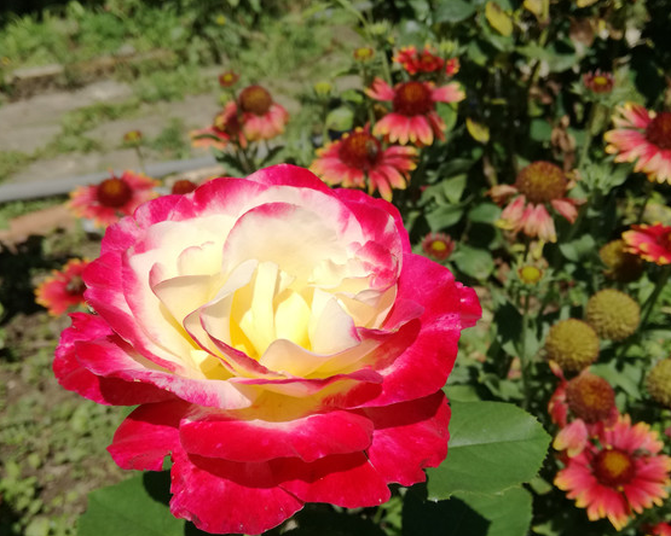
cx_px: 351
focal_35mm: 38
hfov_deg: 47.9
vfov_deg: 39.0
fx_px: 755
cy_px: 317
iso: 50
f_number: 2
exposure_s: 1/2242
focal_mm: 3.79
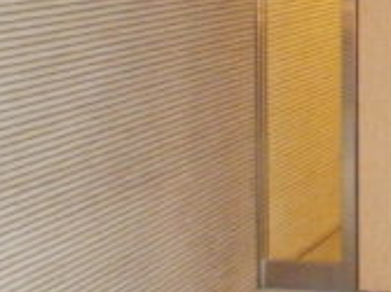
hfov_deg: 14.1
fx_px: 1558
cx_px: 407
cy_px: 65
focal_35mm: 138
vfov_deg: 10.7
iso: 800
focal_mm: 6.3
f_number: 3.5
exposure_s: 1/30
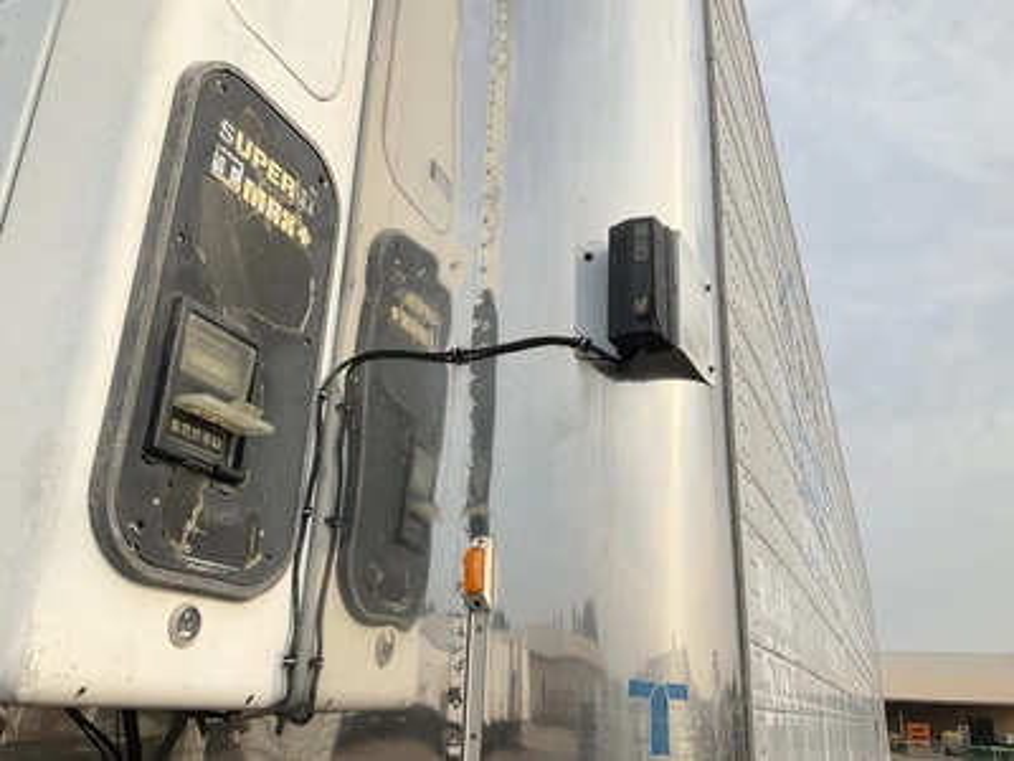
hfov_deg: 61.7
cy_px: 380
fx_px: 849
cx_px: 507
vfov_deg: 48.2
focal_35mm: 29
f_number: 1.8
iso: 25
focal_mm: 3
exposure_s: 1/1912
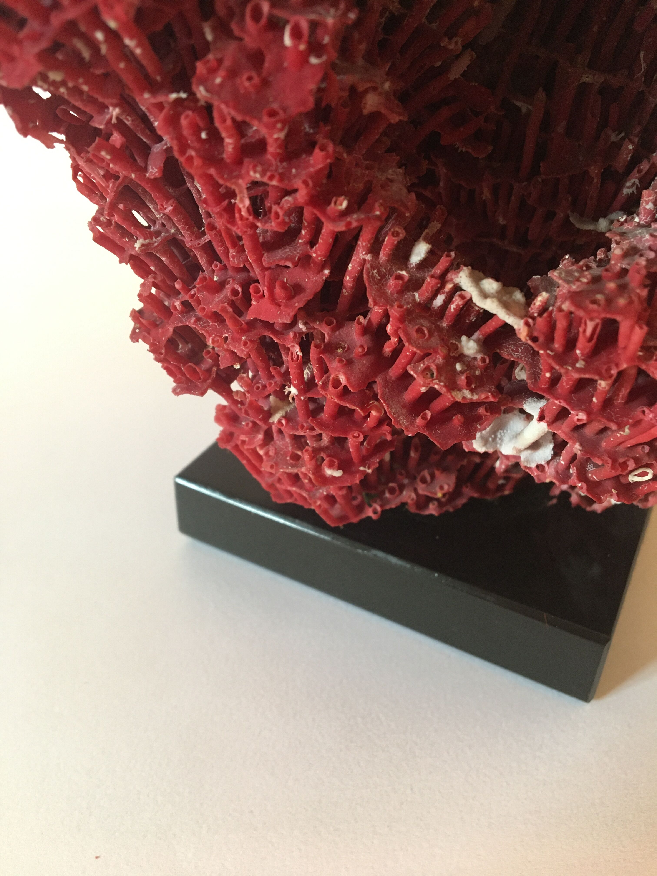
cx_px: 328
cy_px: 438
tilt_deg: -34.8
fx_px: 734
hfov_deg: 48.2
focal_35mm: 29
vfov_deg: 61.7
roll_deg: -1.3
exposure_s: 1/33
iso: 160
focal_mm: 4.15
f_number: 2.2
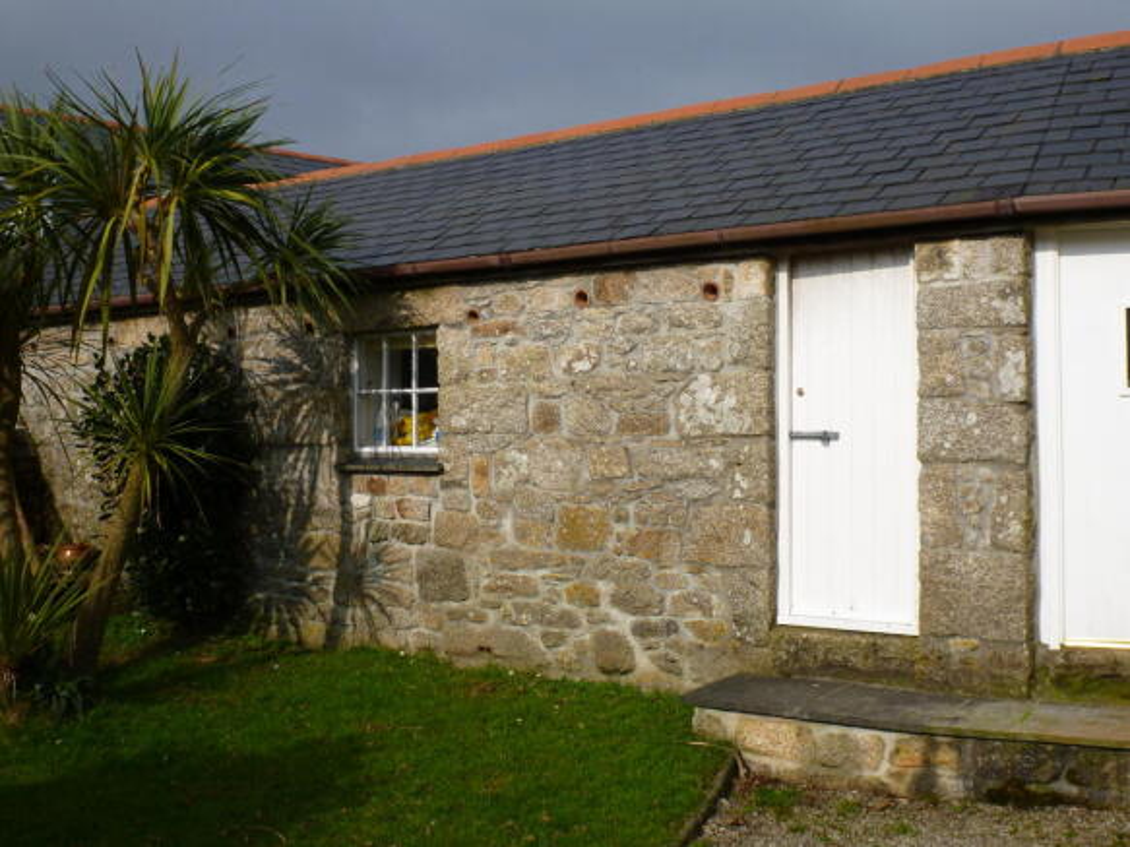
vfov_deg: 35.1
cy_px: 424
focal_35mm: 41
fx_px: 1338
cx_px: 565
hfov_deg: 45.8
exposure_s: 1/800
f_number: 4.2
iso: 100
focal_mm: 7.4
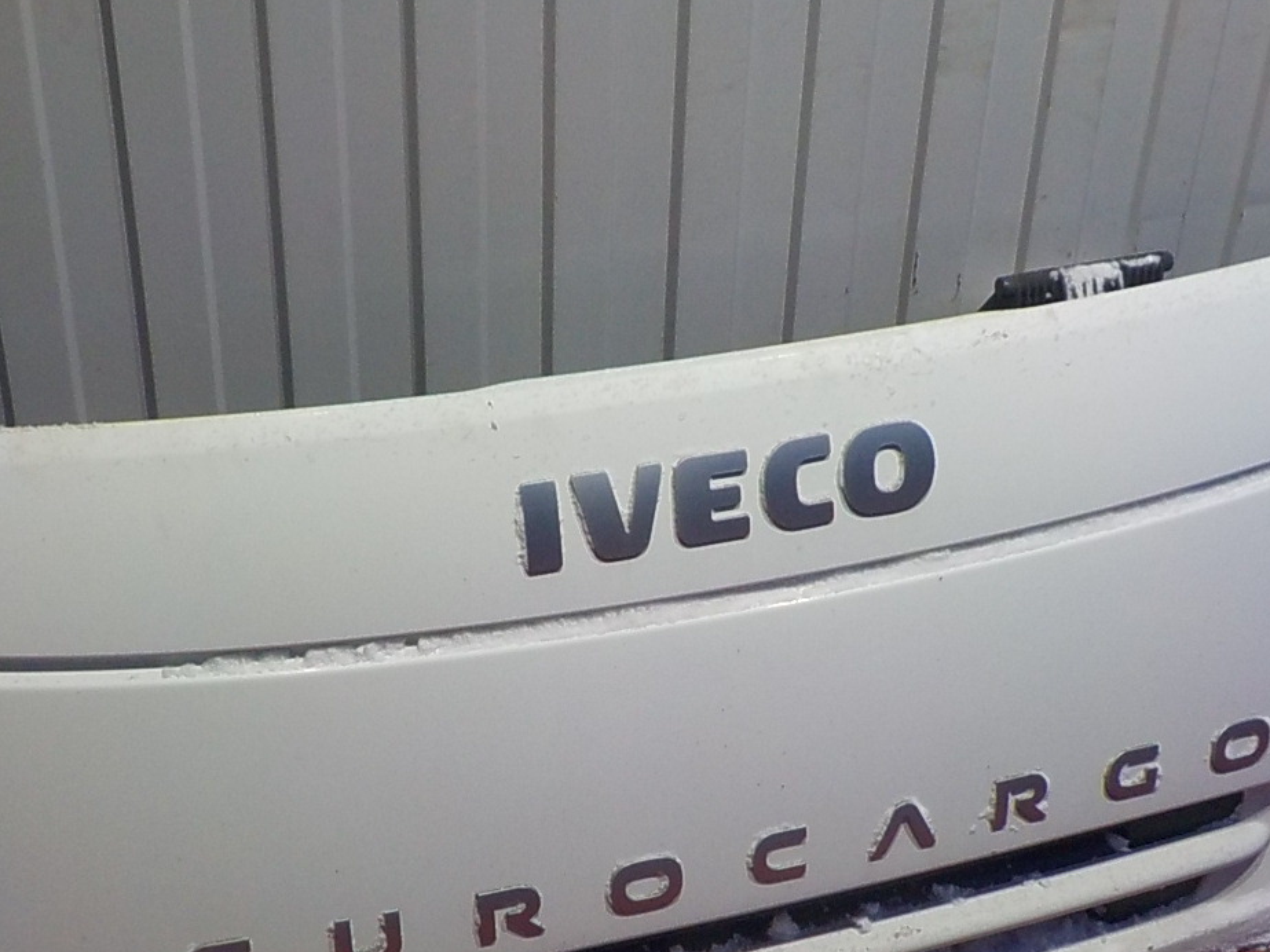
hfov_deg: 36.8
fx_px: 1908
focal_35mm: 52
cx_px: 550
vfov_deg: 27.7
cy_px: 681
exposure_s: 1/30
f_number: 3.3
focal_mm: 4.1
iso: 200
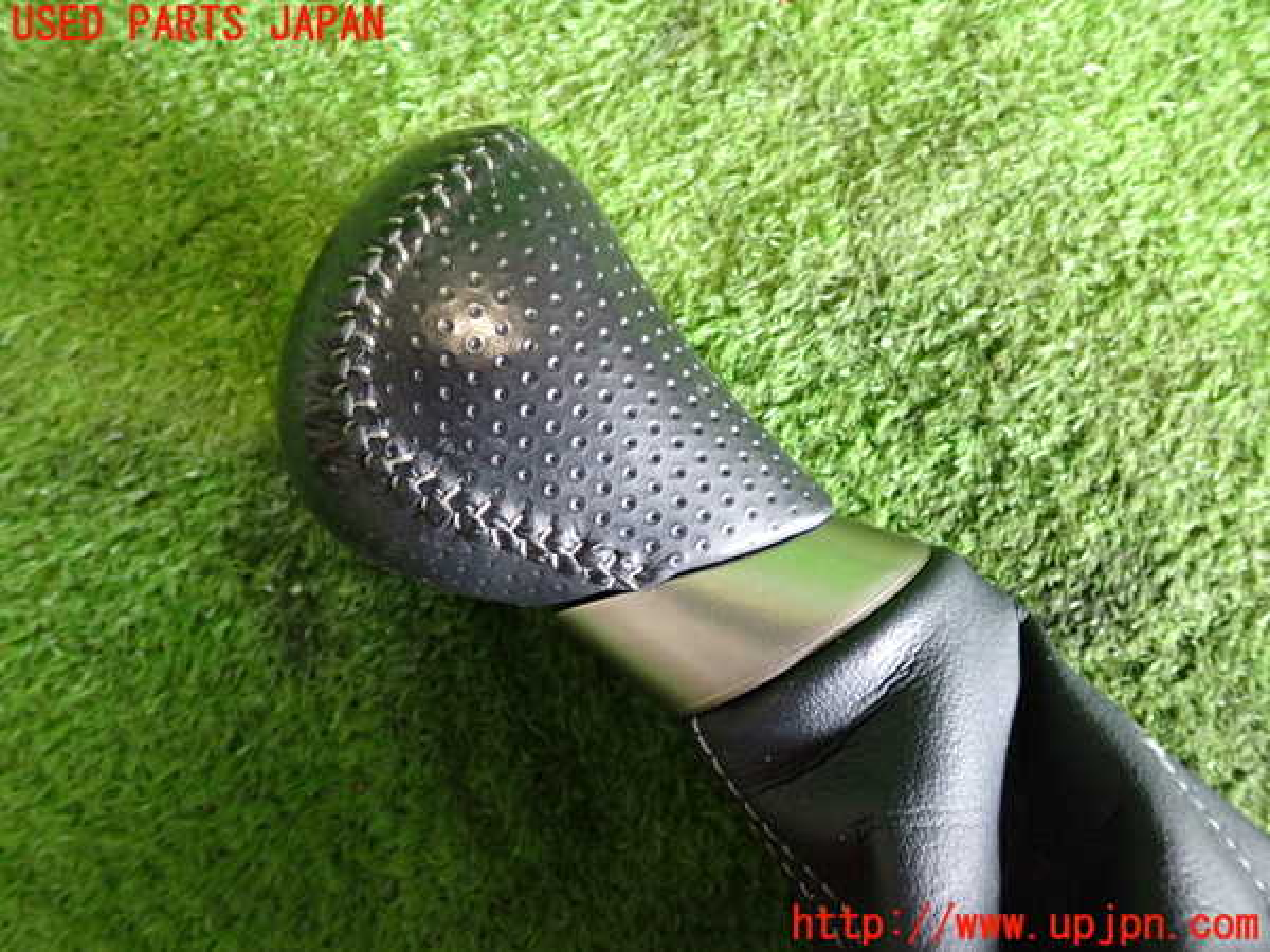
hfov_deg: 60.0
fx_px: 1101
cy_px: 476
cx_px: 635
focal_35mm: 30
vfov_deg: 46.8
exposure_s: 1/30
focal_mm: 5.4
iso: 800
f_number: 2.3
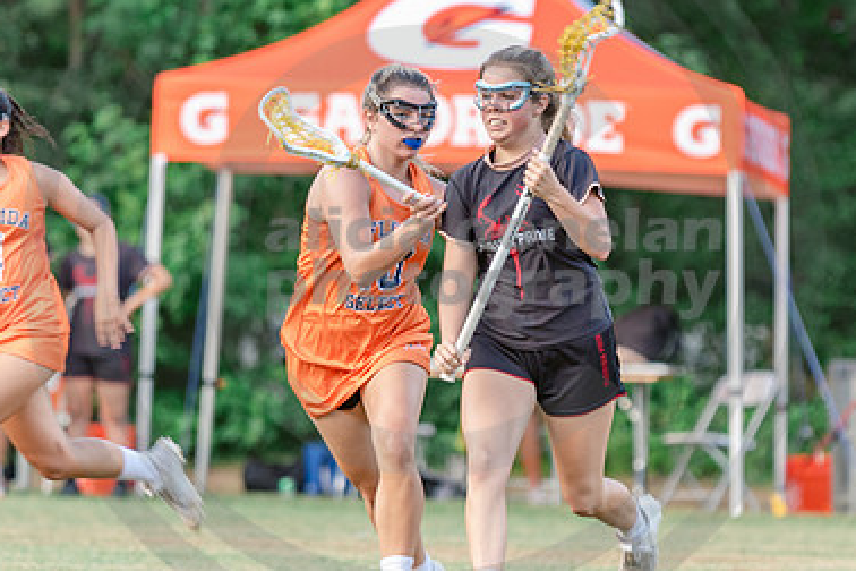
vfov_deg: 2.3
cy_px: 274
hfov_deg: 3.5
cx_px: 456
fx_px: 14123
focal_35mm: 594
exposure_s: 1/250
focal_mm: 200
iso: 250
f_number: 2.8
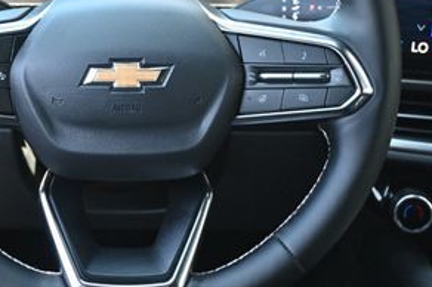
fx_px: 967
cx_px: 115
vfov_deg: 16.8
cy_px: 64
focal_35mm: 81
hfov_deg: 24.9
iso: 800
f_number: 4.2
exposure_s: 1/125
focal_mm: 24.5
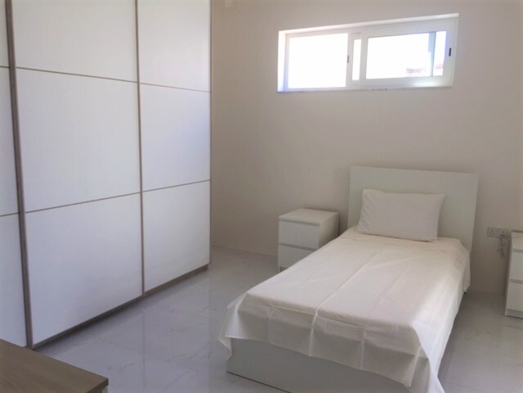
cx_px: 262
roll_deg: -1.9
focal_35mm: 29
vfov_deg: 48.2
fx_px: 438
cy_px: 196
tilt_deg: -8.7
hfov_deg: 61.7
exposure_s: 1/100
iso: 32
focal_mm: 4.15
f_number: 2.2
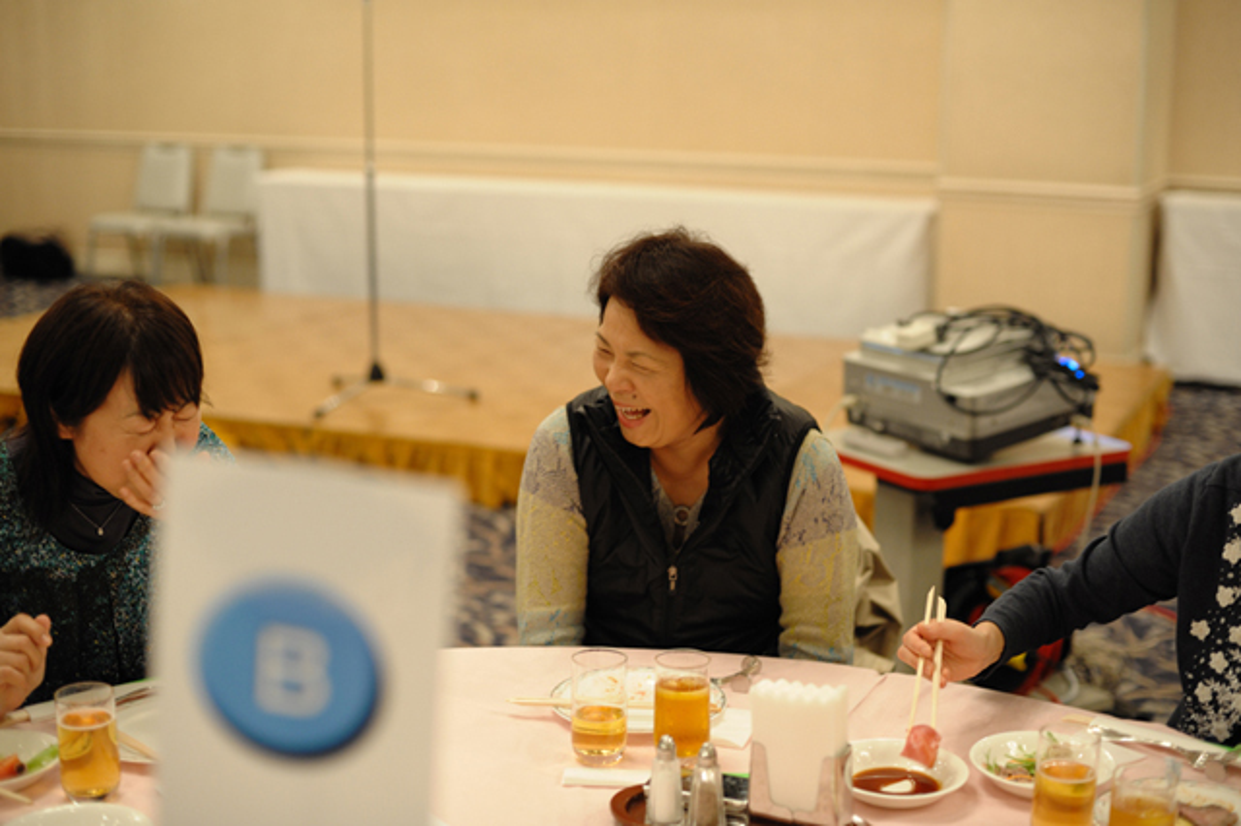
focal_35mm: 50
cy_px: 413
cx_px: 620
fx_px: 1723
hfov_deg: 39.6
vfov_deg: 27.0
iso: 1250
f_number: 2.8
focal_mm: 50
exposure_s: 1/100
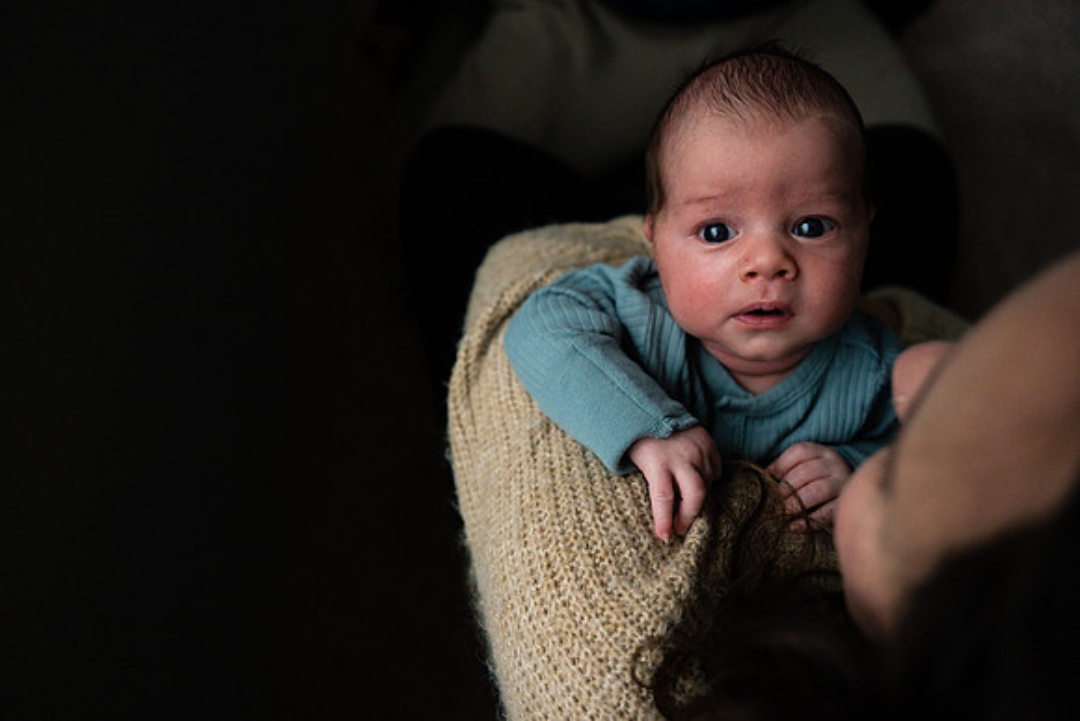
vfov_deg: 51.3
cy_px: 360
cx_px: 540
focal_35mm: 25
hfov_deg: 71.5
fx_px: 750
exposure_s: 1/250
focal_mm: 25
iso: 800
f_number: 2.8
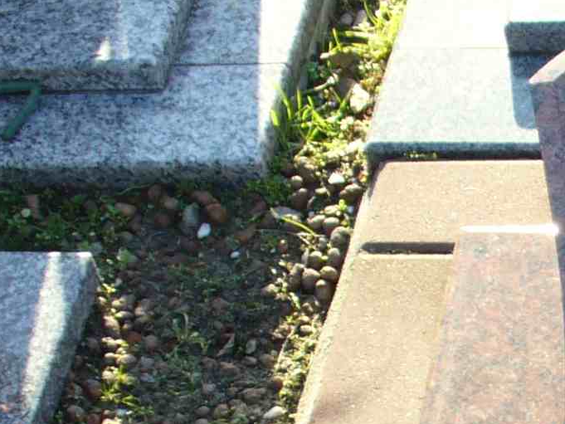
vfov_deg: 10.3
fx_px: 2269
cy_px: 634
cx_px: 924
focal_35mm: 139
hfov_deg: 13.2
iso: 80
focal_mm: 6.1
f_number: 2.8
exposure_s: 1/160
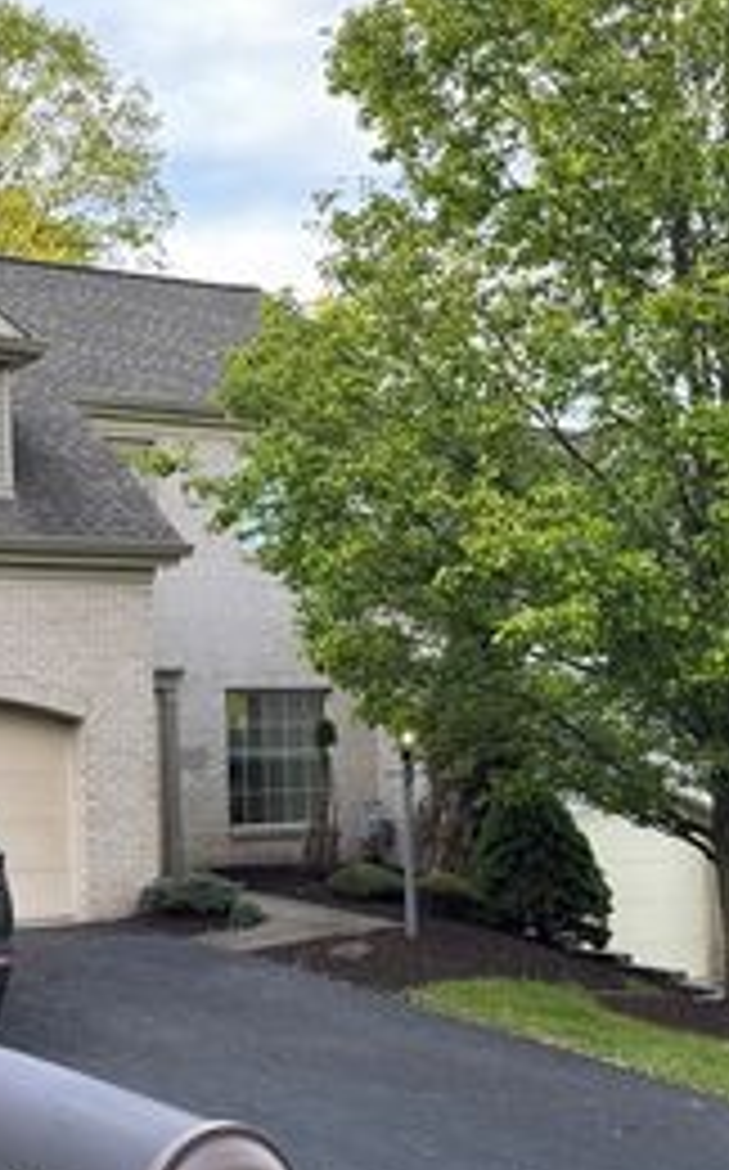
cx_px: 18
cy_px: 745
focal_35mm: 49
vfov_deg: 40.7
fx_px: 1561
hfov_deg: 25.1
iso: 64
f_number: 1.78
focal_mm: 6.76
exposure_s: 1/268
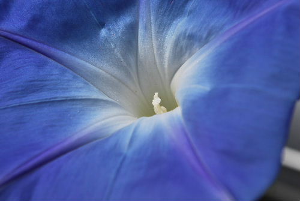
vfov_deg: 19.8
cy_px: 100
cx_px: 150
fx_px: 576
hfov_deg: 29.2
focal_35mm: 69
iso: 100
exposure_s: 1/250
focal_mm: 46
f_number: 8
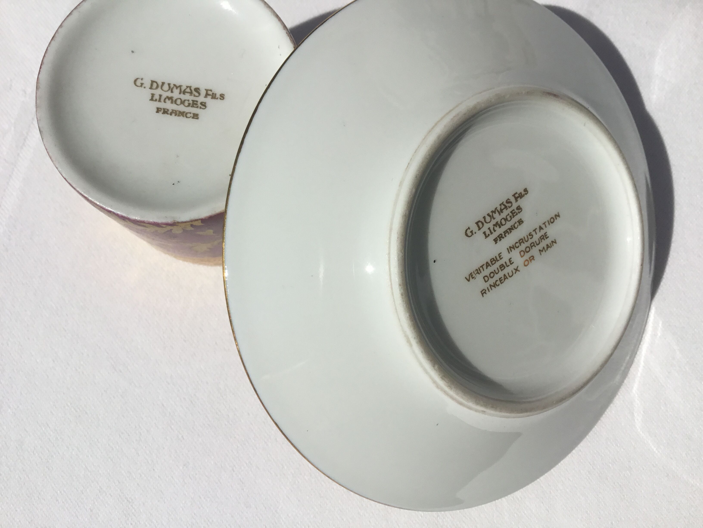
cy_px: 264
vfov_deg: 45.4
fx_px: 630
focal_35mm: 31
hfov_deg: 58.4
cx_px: 352
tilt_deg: -82.6
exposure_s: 1/6803
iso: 25
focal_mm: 3.3
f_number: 2.4
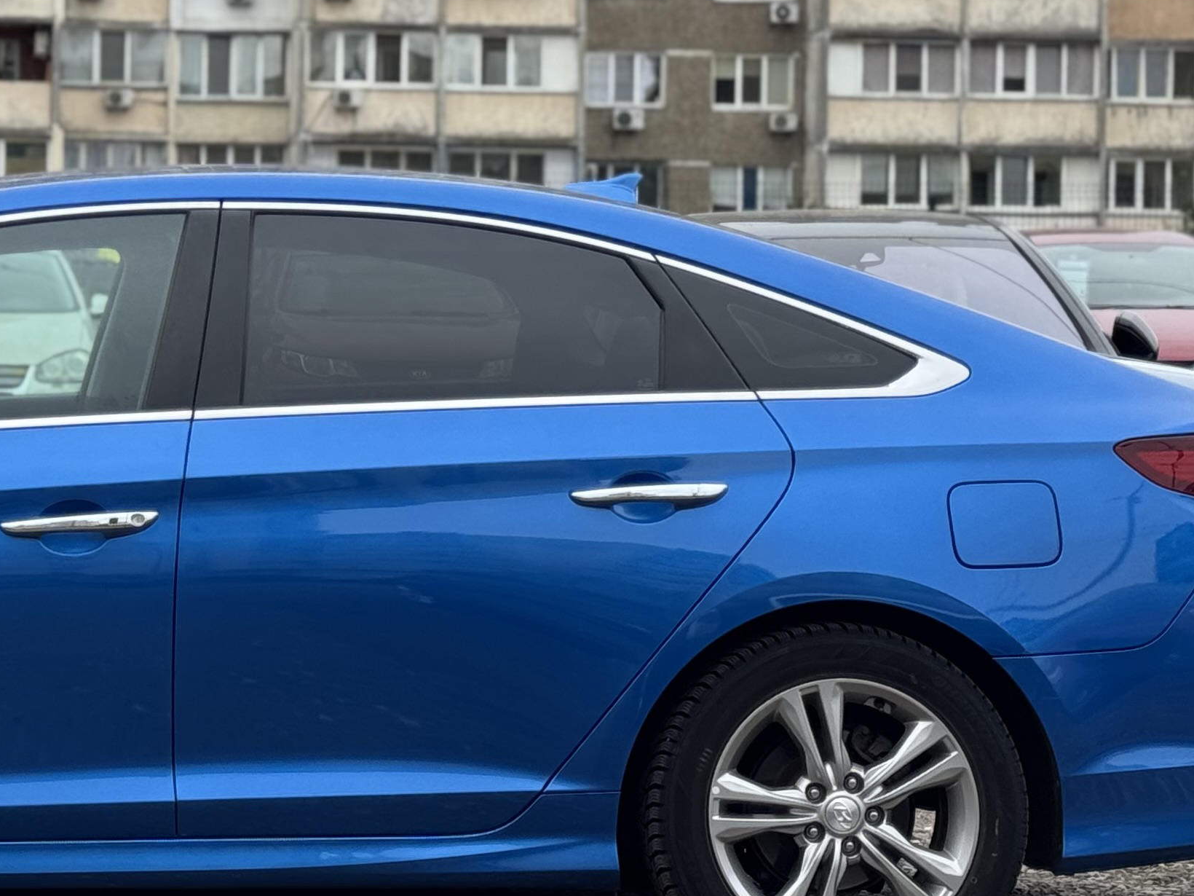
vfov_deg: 12.5
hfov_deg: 16.4
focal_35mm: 118
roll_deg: -0.6
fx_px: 4070
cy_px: 280
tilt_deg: +0.9
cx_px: 30
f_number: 1.78
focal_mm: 6.76
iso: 64
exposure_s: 1/756
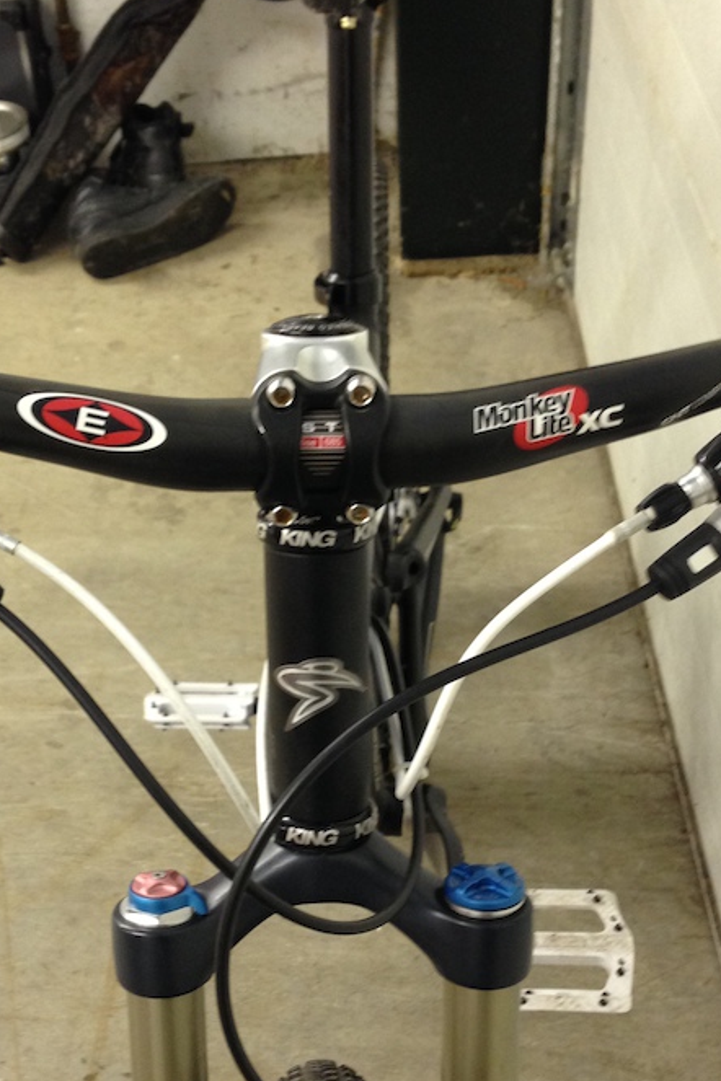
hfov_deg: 25.5
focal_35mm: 53
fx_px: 1592
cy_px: 682
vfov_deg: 37.3
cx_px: 299
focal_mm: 4.12
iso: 125
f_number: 2.4
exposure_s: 1/20
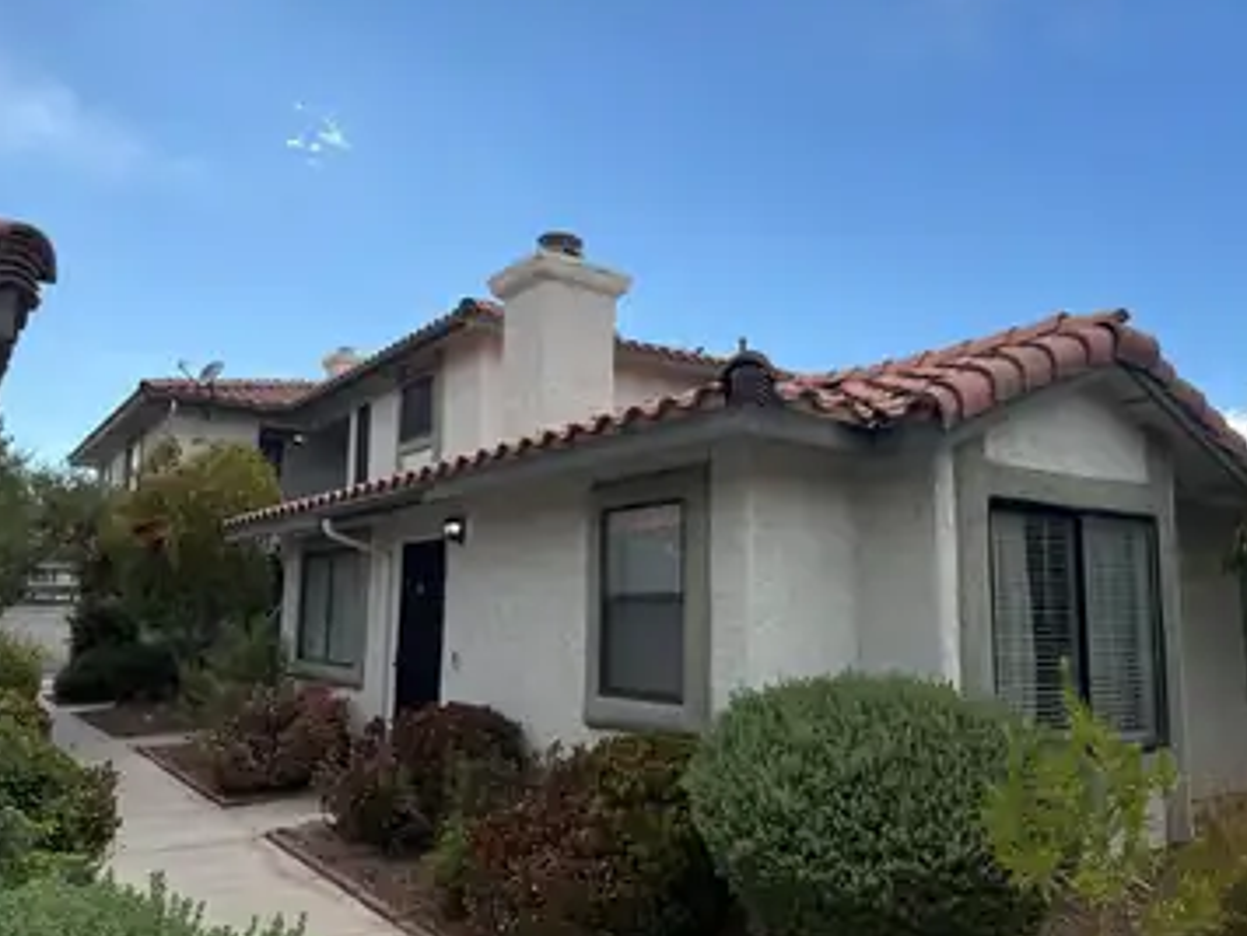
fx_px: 973
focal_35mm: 27
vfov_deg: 51.3
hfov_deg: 65.2
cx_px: 673
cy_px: 484
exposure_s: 1/2801
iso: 80
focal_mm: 6.76
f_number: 1.78
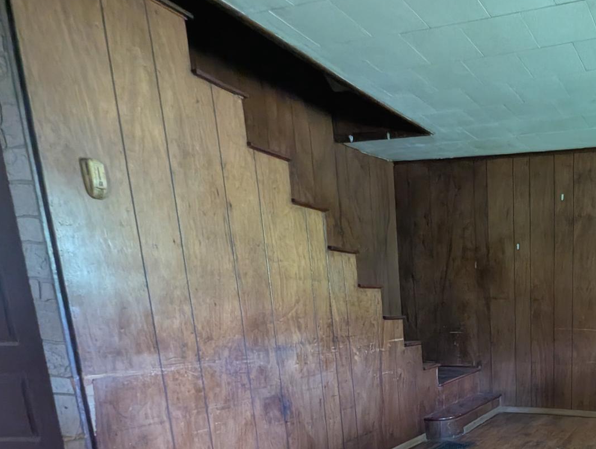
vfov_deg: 49.6
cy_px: 396
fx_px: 431
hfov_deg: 56.2
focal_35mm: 25
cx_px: 571
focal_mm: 1.95
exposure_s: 1/18.6
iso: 387
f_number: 2.2
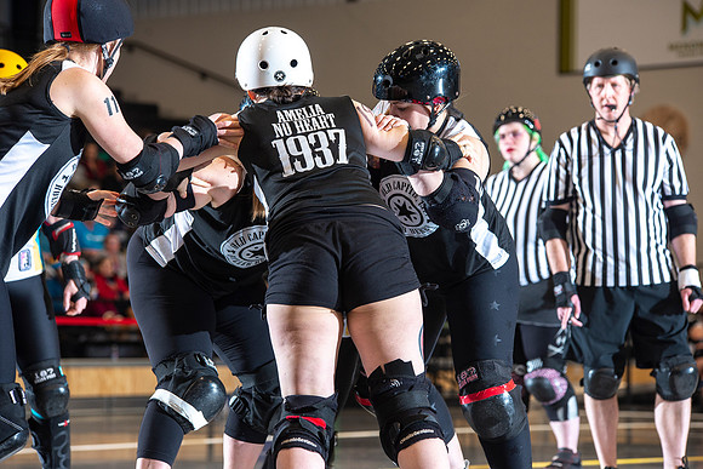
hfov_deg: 13.7
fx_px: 2930
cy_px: 234
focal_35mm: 150
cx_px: 352
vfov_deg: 9.2
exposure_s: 1/160
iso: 500
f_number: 5.6
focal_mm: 150
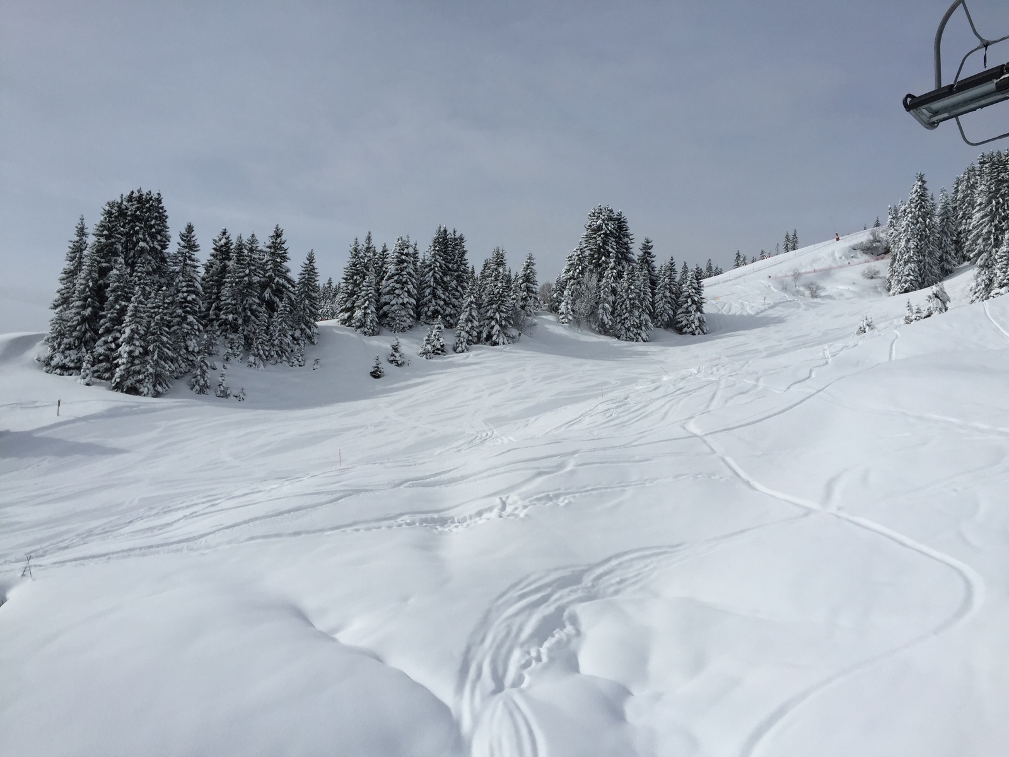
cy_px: 378
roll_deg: -4.6
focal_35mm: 29
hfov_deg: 61.7
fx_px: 845
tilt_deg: +7.6
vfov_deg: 48.2
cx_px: 504
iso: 32
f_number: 2.2
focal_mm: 4.15
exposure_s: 1/6623
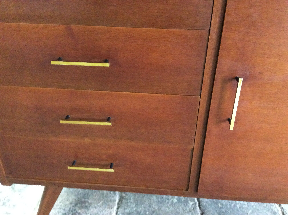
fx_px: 266
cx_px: 144
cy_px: 108
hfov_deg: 56.9
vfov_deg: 44.1
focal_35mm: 32
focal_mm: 3.3
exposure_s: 1/17
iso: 640
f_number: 2.4
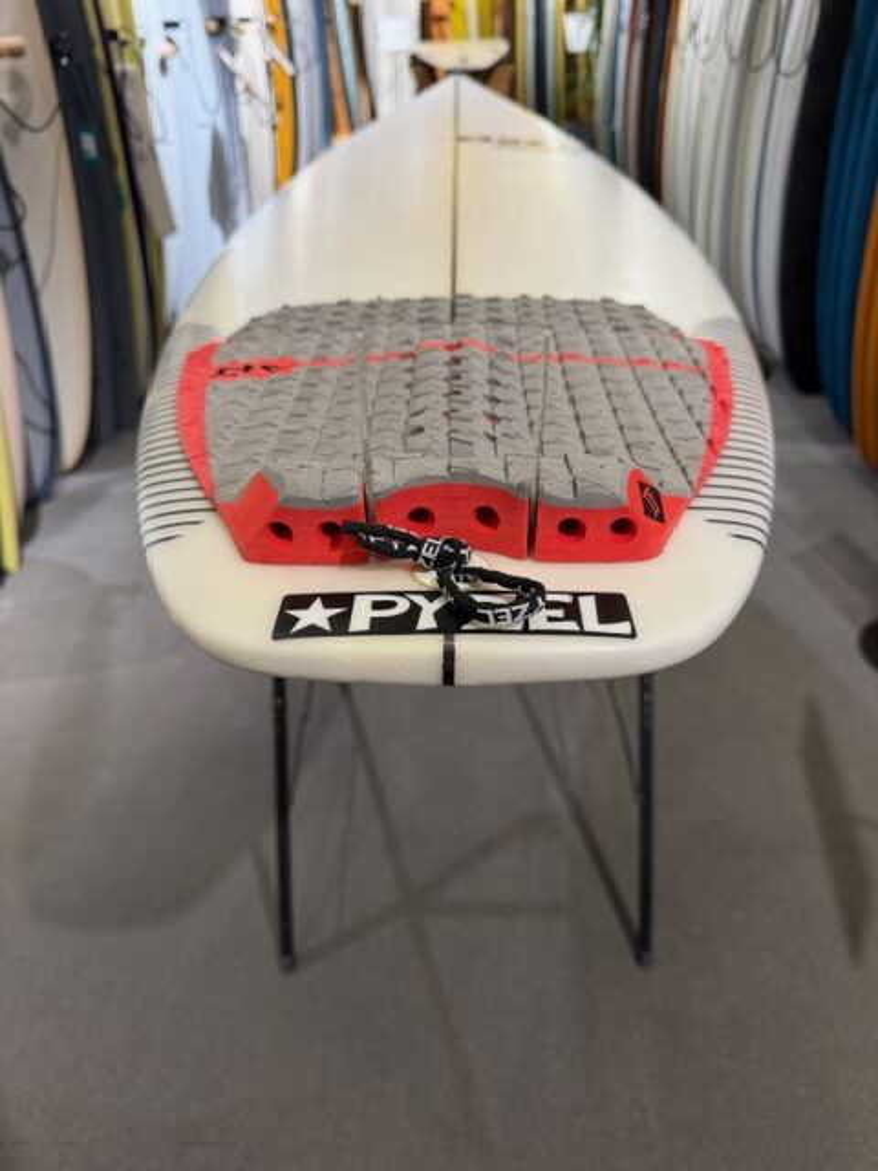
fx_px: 812
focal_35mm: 24
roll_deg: +0.9
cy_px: 586
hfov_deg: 56.8
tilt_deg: -34.7
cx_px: 439
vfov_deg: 71.6
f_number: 1.78
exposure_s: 1/96
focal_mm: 6.76
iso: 200
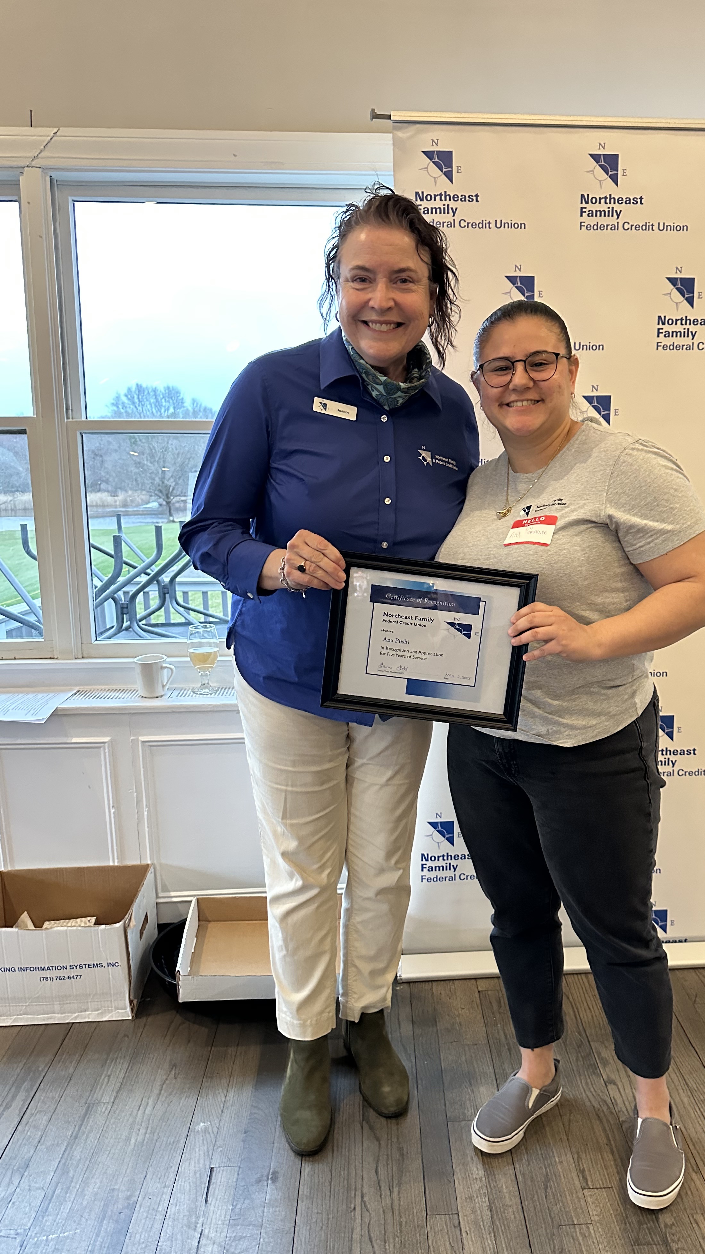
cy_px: 644
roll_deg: -2.2
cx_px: 439
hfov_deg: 42.6
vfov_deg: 69.9
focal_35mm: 27
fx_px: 897
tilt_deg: -9.4
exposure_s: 1/60
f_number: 1.78
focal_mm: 6.86
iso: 640
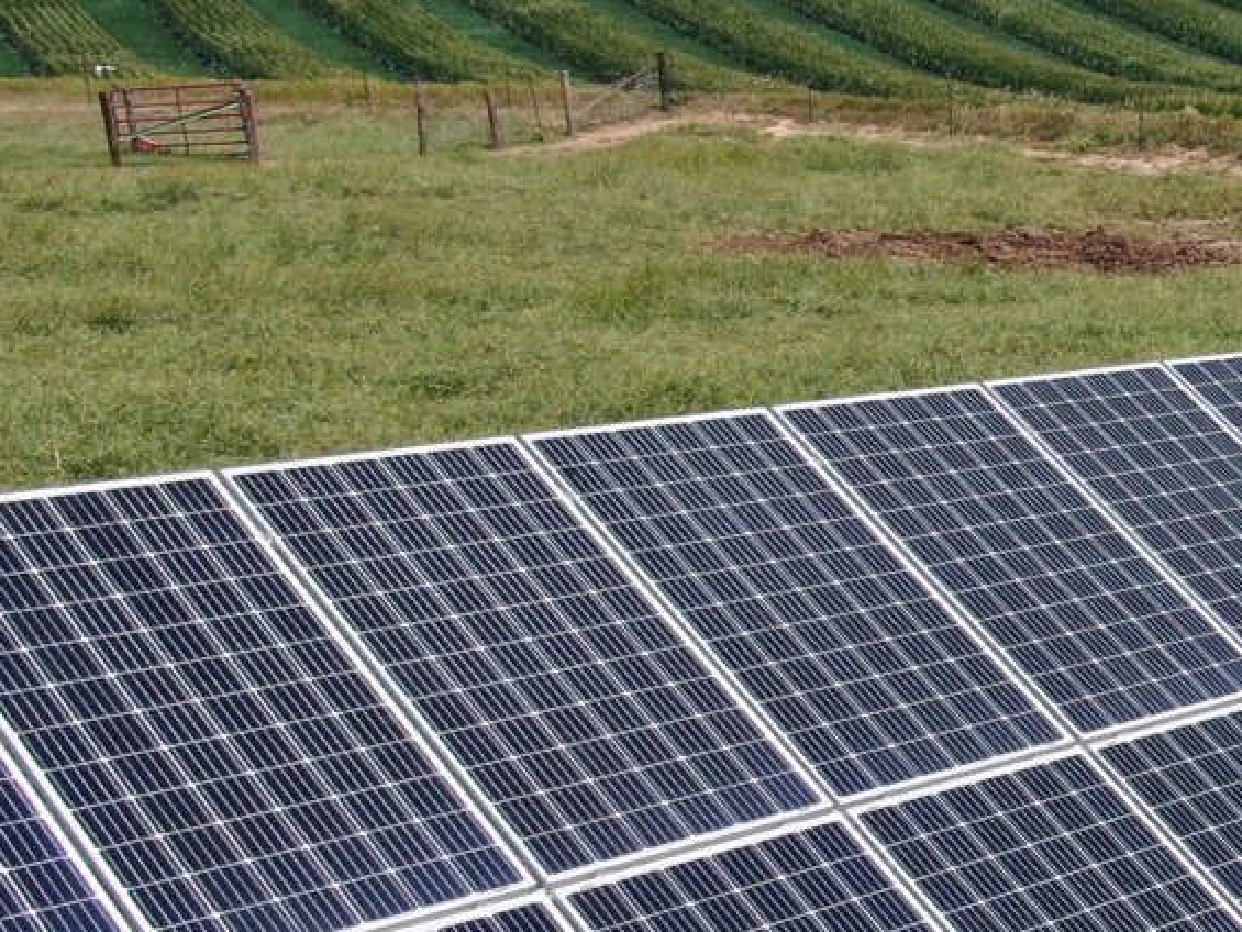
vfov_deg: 21.5
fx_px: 2440
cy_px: 651
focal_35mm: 68
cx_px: 1666
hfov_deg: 24.5
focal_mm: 4.39
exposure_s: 1/120
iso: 100
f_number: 2.8
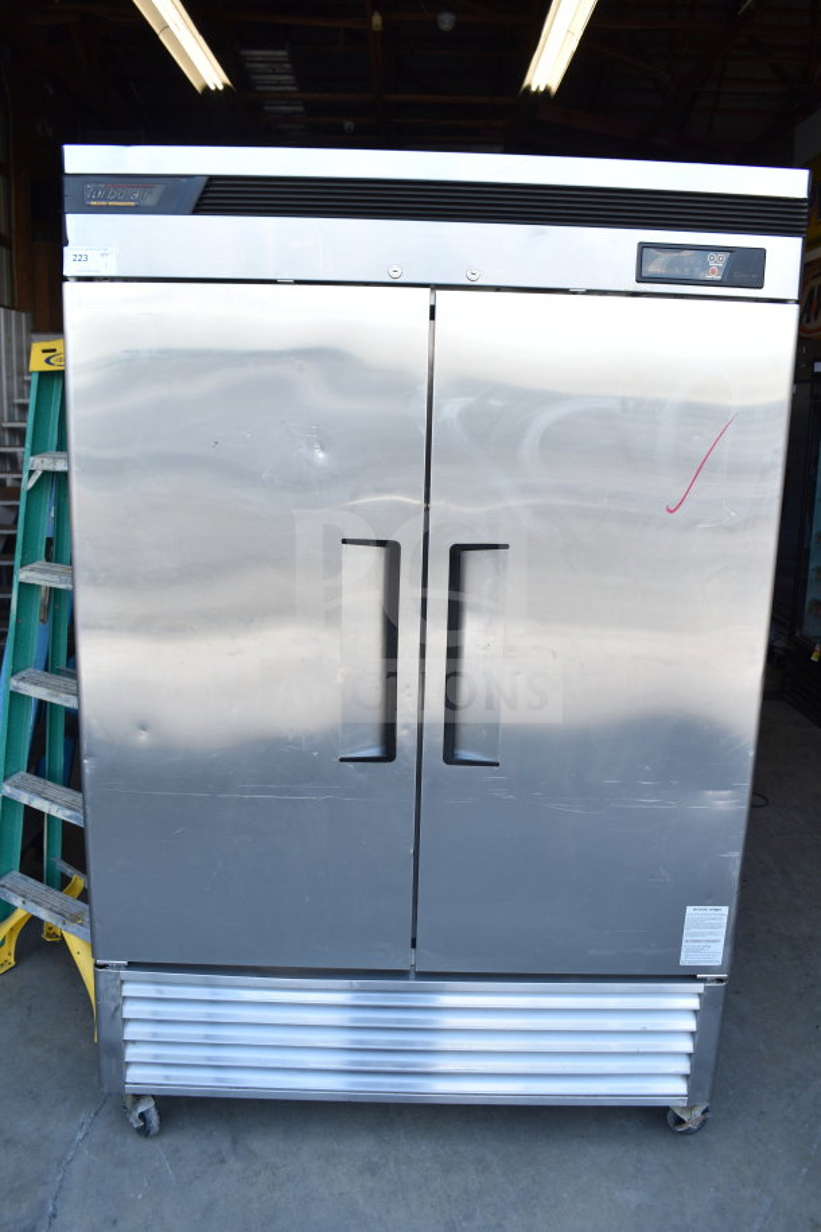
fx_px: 924
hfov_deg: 47.9
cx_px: 410
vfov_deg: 67.4
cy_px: 616
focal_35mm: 27
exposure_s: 1/100
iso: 200
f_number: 5
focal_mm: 18
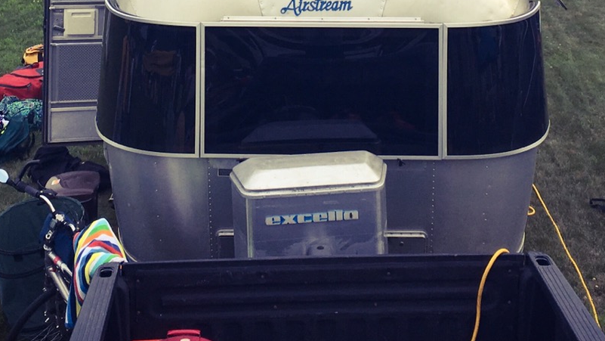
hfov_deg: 29.7
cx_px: 321
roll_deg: -0.3
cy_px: -62
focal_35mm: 71
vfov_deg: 16.3
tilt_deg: -7.7
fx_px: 1139
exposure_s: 1/950
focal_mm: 4.15
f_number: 2.2
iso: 25
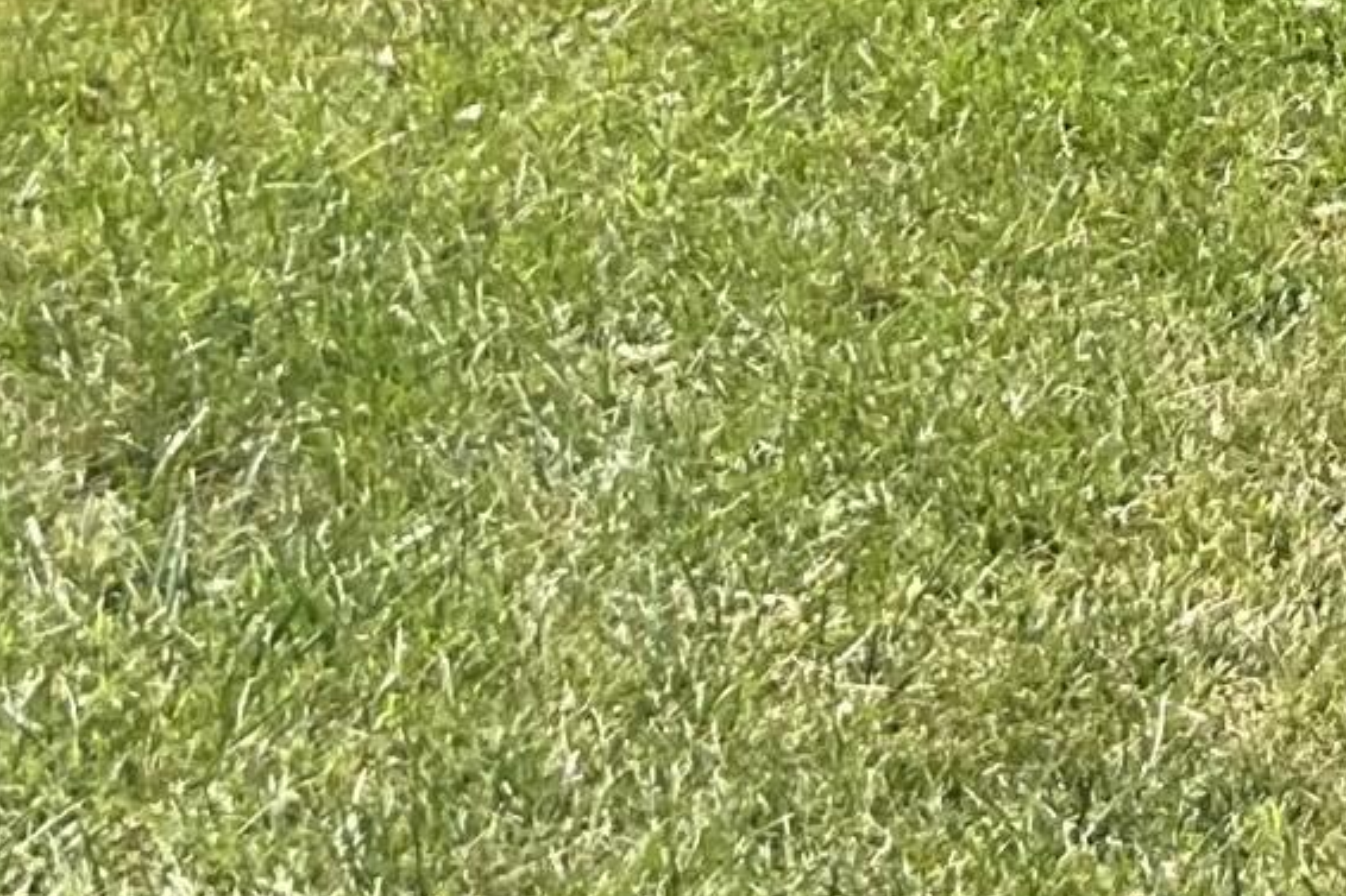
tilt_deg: -16.6
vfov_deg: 8.3
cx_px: 2414
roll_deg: +1.5
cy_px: -732
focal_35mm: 160
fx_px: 5980
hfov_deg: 11.9
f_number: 1.8
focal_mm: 3
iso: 16
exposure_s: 1/944
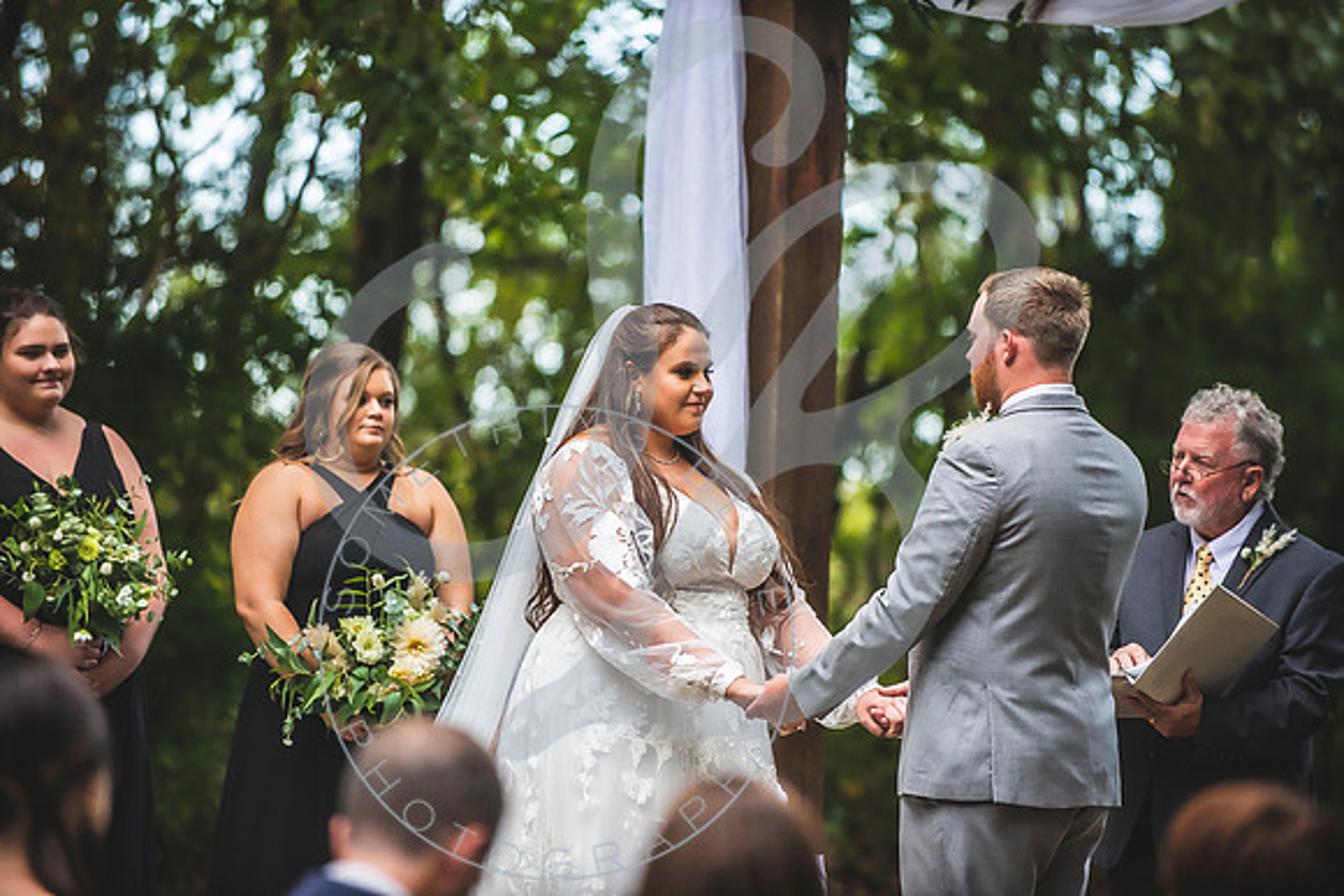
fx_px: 7468
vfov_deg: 6.9
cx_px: 672
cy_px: 448
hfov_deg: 10.3
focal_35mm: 200
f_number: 2.8
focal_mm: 200
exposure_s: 1/640
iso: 640
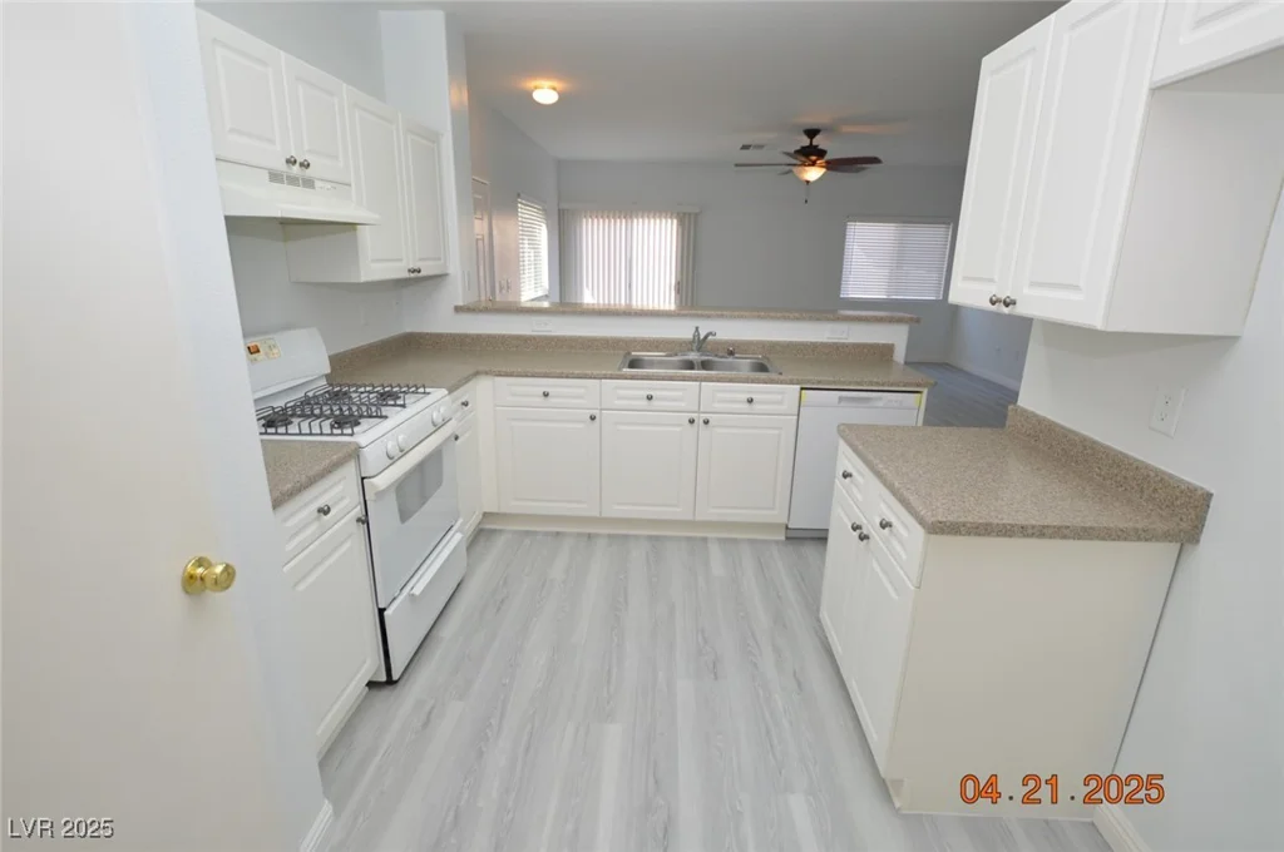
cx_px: 642
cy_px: 426
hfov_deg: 95.1
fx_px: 588
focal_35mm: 16
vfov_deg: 71.9
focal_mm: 11
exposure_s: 1/80
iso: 400
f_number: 4.5
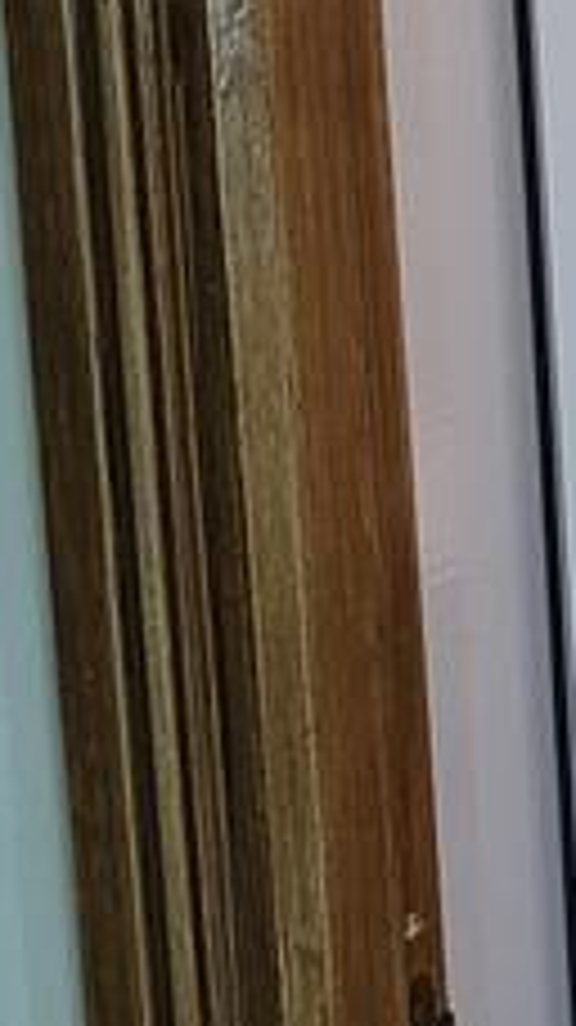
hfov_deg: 8.3
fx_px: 3644
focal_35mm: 134
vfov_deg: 16.0
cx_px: 1377
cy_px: 392
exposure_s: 1/50
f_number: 1.8
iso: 250
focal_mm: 4.25
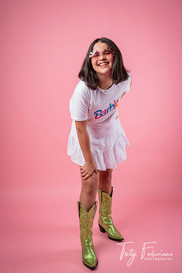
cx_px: 91
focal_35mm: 41
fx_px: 311
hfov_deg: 32.6
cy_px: 136
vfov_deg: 47.4
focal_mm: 41
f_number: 8
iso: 250
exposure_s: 1/200
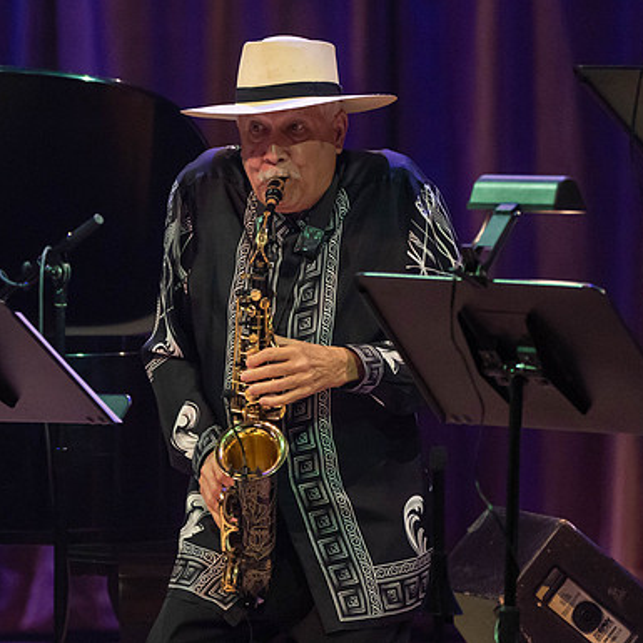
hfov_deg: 2.6
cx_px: 304
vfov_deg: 2.6
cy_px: 262
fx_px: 14122
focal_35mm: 672
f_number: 6.3
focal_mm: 400
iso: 3200
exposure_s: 1/250
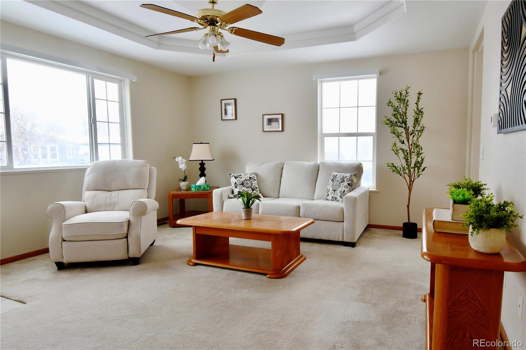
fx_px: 277
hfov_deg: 86.9
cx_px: 263
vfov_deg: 64.5
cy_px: 175
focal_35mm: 19
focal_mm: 13
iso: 400
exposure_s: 1/25
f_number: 9
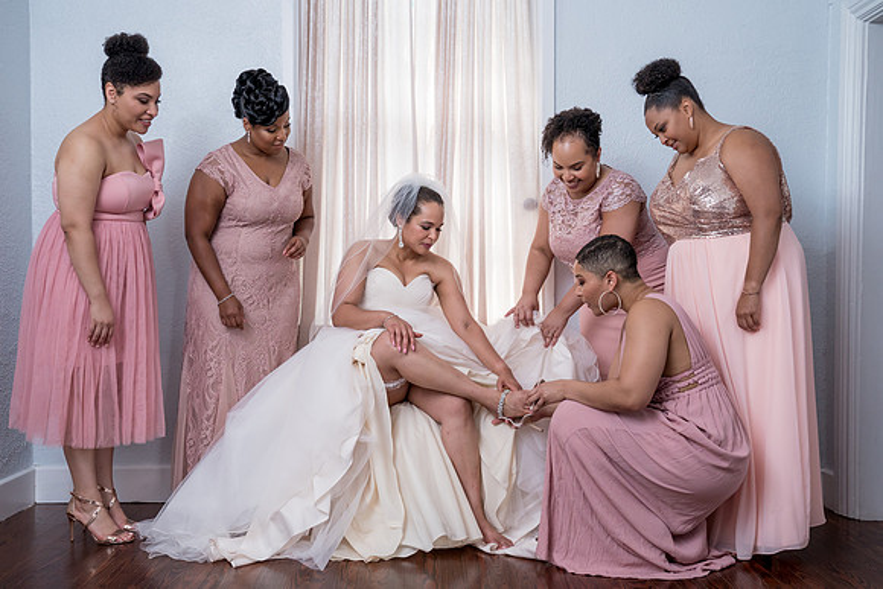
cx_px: 414
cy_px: 295
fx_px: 944
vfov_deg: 34.7
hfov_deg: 50.1
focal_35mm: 38
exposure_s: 1/160
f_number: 6.3
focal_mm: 36
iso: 1250
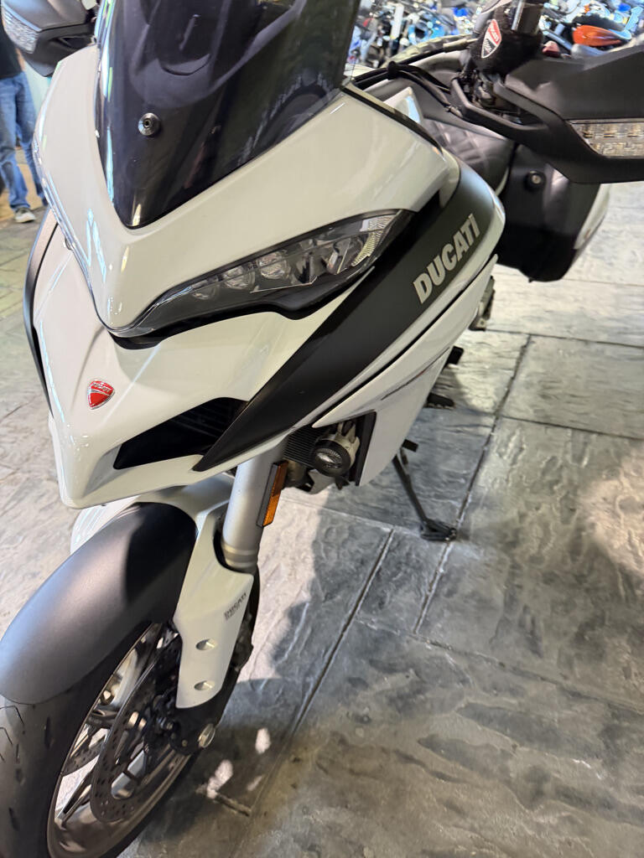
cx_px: 322
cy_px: 429
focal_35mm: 24
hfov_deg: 56.8
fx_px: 595
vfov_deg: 71.6
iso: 250
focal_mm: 6.76
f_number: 1.78
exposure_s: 1/60
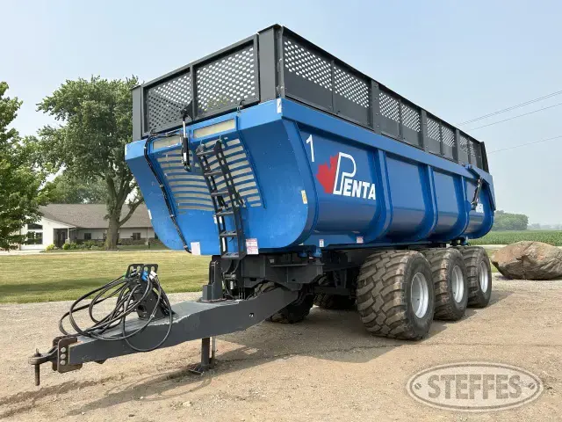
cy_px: 211
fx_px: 422
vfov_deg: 53.1
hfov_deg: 67.3
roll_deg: +1.1
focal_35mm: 26
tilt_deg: +4.5
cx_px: 281
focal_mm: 5.7
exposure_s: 1/2915
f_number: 1.5
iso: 50
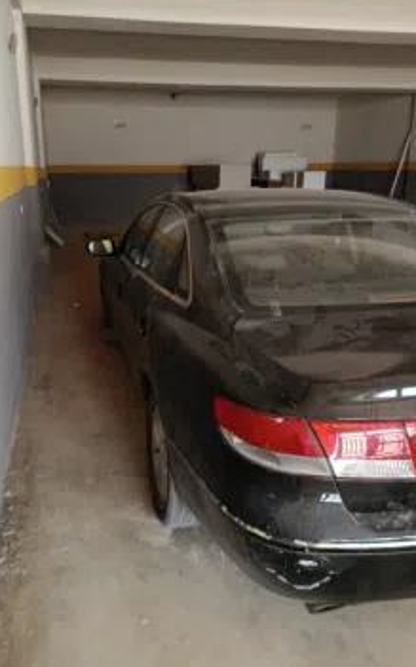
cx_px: 186
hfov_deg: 43.0
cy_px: 325
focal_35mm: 29
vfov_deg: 64.7
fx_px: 527
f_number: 1.7
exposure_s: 1/25
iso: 1620
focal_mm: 5.24
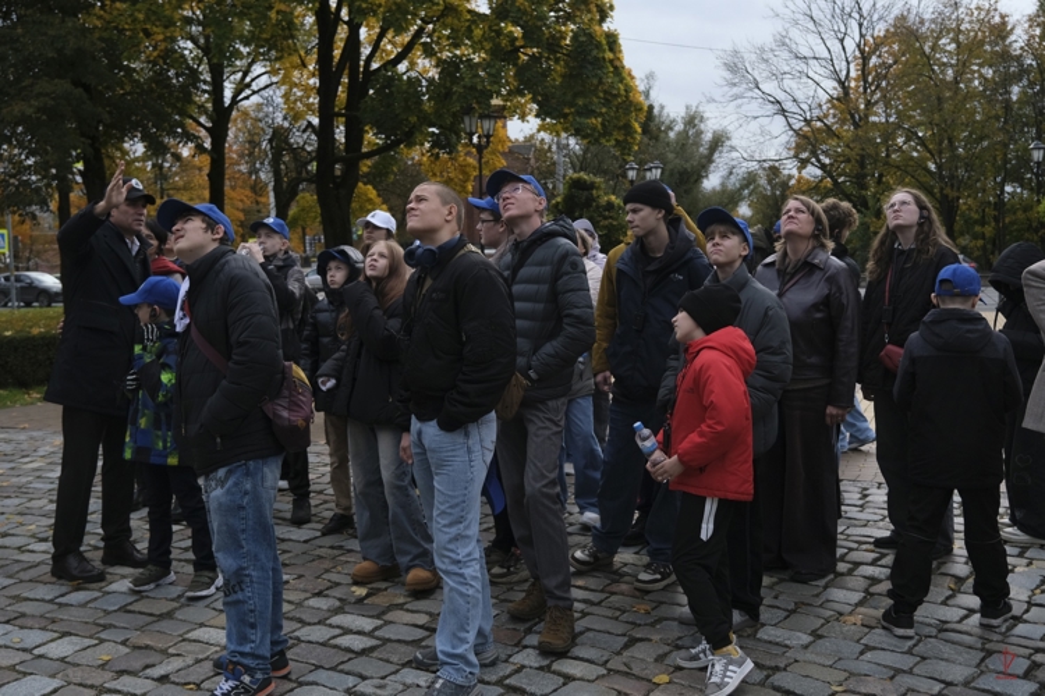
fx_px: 871
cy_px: 348
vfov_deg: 43.6
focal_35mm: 30
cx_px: 522
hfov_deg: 61.9
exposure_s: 1/1250
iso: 320
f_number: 4
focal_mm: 20.2
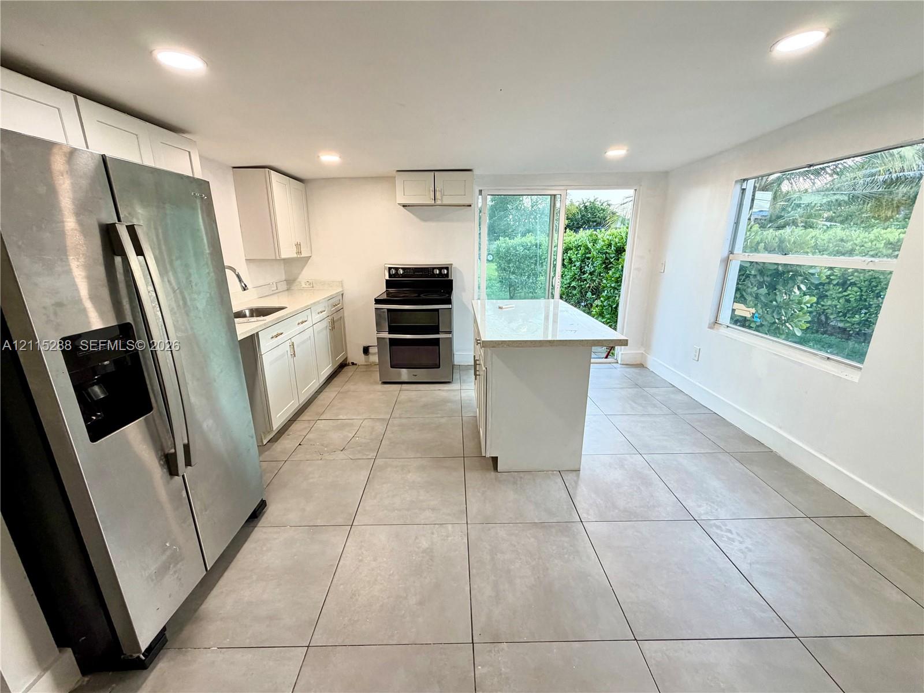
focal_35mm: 14
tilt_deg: -16.3
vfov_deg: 85.7
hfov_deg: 102.1
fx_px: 374
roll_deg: -0.7
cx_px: 462
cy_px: 346
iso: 250
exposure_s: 1/120
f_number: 2.2
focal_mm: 2.22
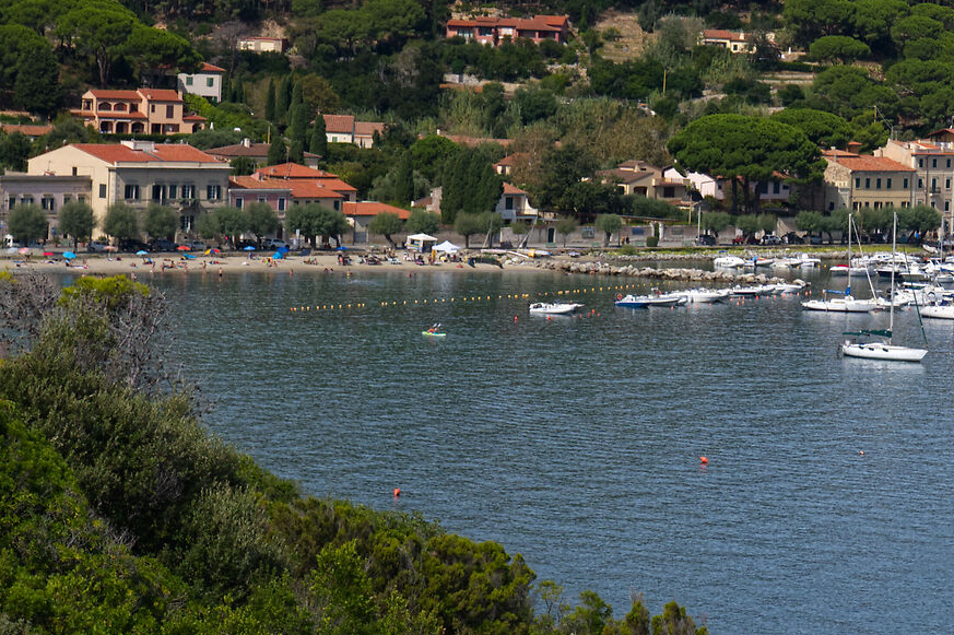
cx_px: 1260
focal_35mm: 165
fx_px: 4370
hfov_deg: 12.1
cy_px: 220
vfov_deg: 8.3
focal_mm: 60
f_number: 8
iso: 100
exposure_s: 1/500
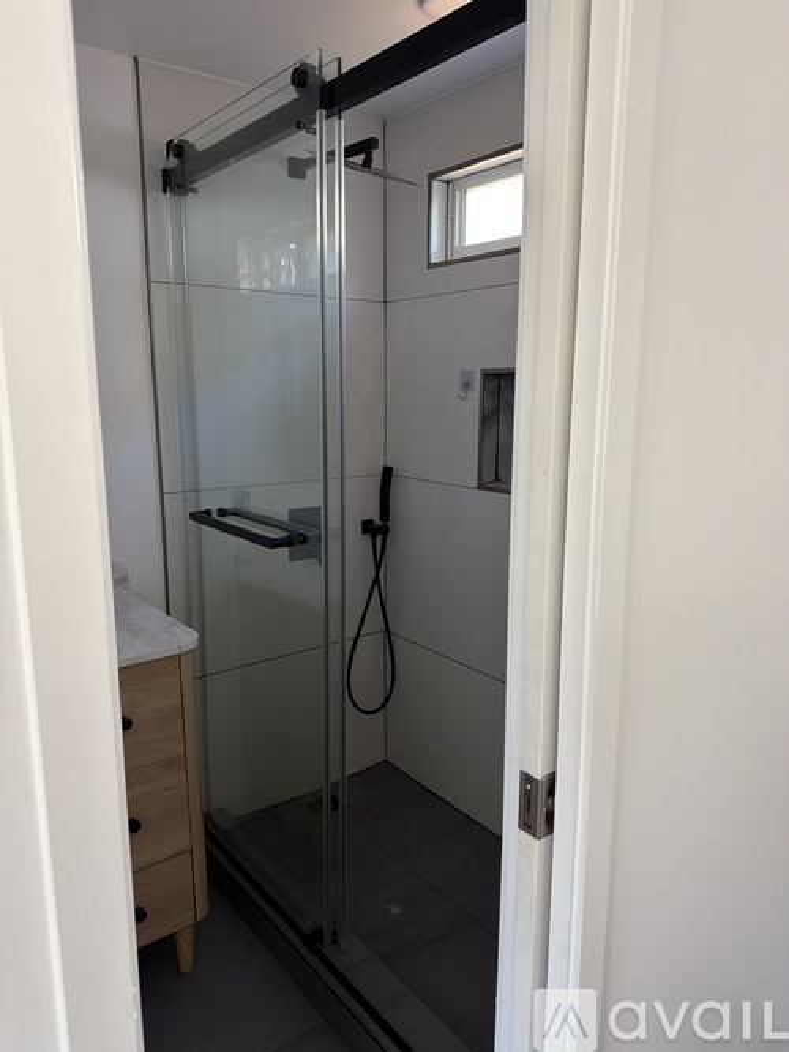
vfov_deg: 71.6
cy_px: 526
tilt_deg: -9.3
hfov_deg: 56.8
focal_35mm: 24
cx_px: 394
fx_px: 730
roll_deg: +0.6
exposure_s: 1/69
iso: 200
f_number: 1.78
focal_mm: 6.76
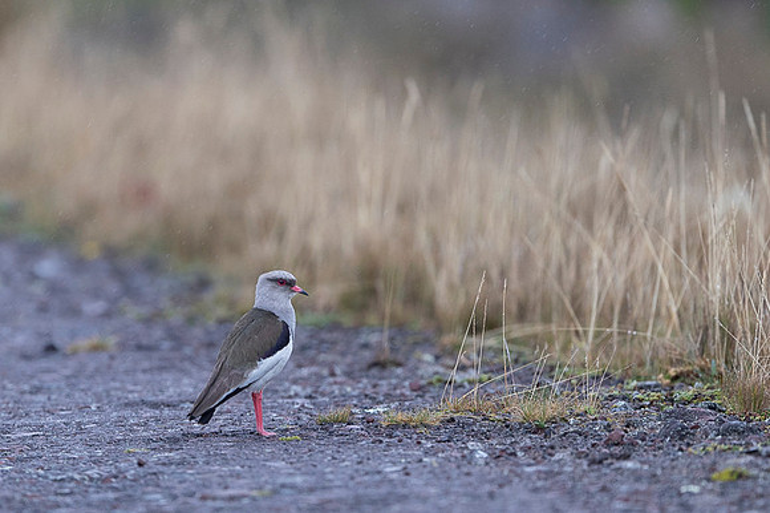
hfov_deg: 2.7
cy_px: 285
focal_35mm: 760
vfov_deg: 1.8
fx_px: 16242
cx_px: 282
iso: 1600
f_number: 4
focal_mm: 500
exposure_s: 1/640
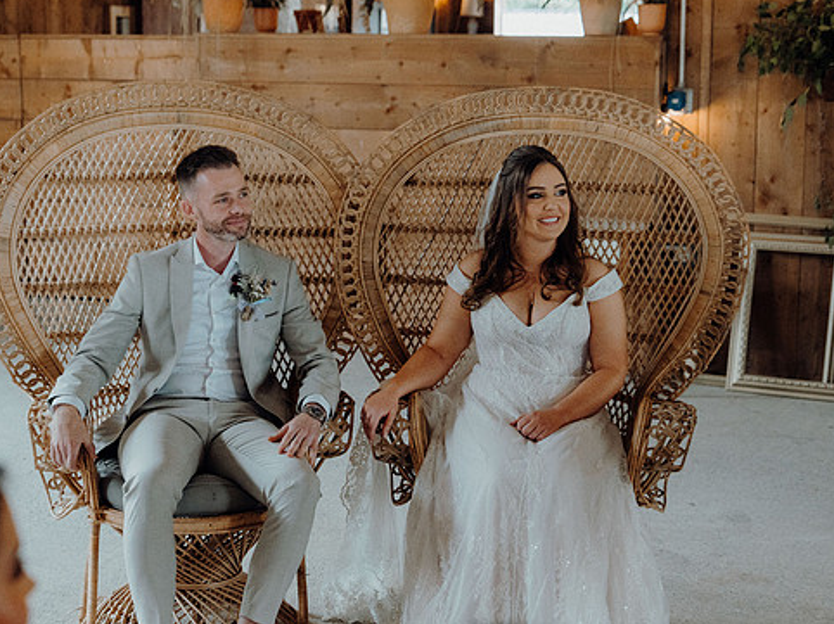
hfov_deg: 29.4
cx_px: 410
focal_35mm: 66
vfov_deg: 22.2
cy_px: 322
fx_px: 1589
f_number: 3.5
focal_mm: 57
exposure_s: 1/200
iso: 5000
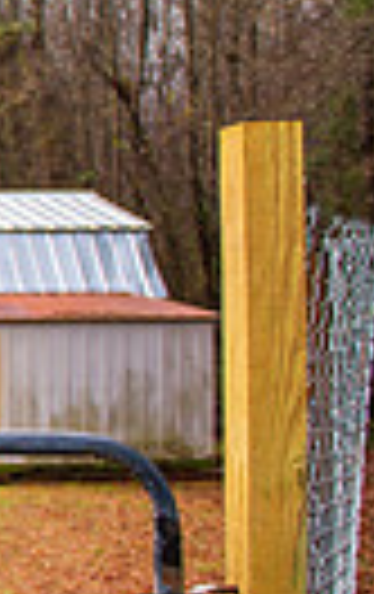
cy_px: 268
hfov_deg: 9.0
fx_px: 1754
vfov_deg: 19.2
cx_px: -852
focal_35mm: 108
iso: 200
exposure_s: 1/400
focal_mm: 24
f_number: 2.8
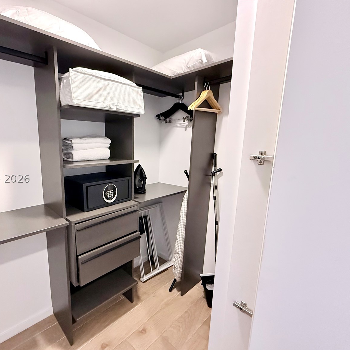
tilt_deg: -9.6
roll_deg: +0.1
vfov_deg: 84.0
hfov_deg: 81.6
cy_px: 178
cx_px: 121
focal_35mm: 17
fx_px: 194
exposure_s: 1/60
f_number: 2.2
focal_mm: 2.22
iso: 800
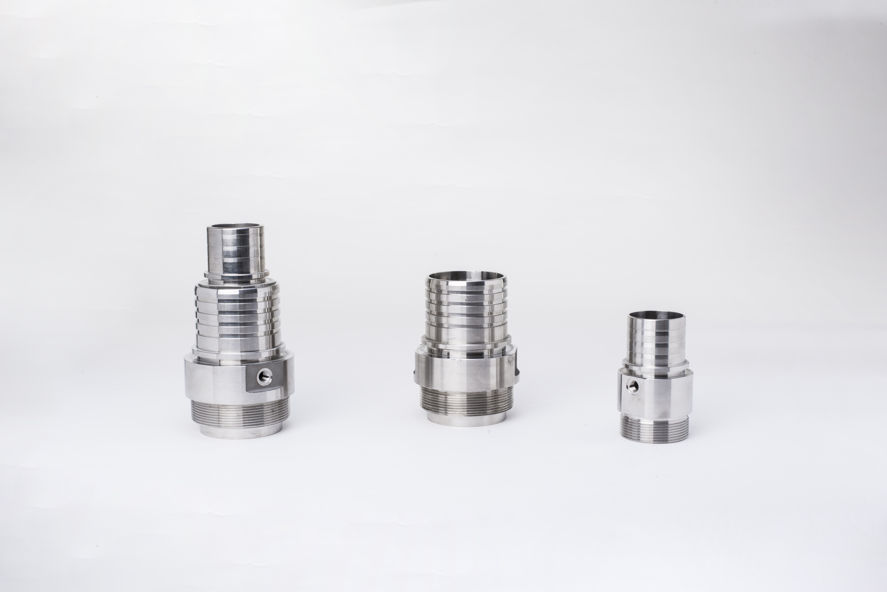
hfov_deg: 39.6
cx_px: 444
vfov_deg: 27.0
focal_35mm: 50
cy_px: 296
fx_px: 1232
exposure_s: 1/80
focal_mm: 50
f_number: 16
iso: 320
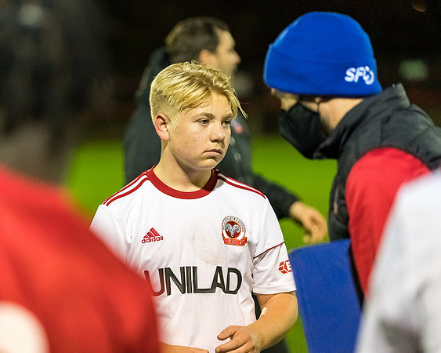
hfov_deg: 9.2
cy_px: 161
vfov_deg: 7.4
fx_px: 2733
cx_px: 142
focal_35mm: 209
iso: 6400
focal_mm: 158
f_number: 2.8
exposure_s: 1/1000
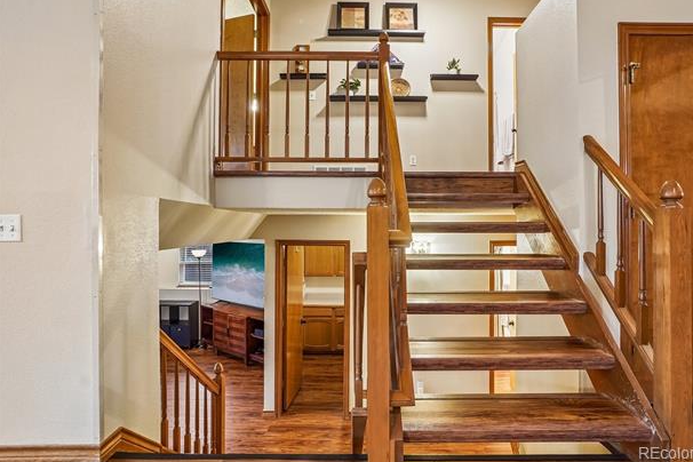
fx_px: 366
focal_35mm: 19
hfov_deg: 86.8
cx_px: 364
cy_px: 222
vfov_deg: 64.5
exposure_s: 1/2.5
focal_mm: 12
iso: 400
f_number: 8
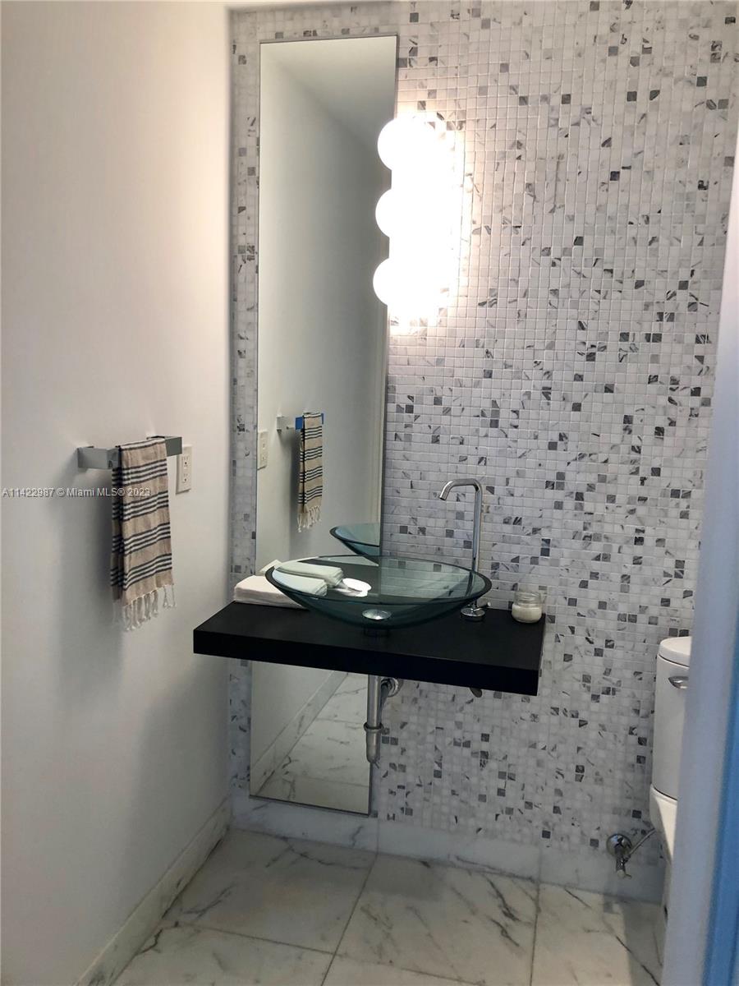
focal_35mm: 28
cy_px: 493
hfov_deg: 49.7
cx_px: 370
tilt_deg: -7.0
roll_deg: -2.0
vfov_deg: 63.4
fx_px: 797
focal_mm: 4
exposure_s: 1/30
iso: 32
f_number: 1.8
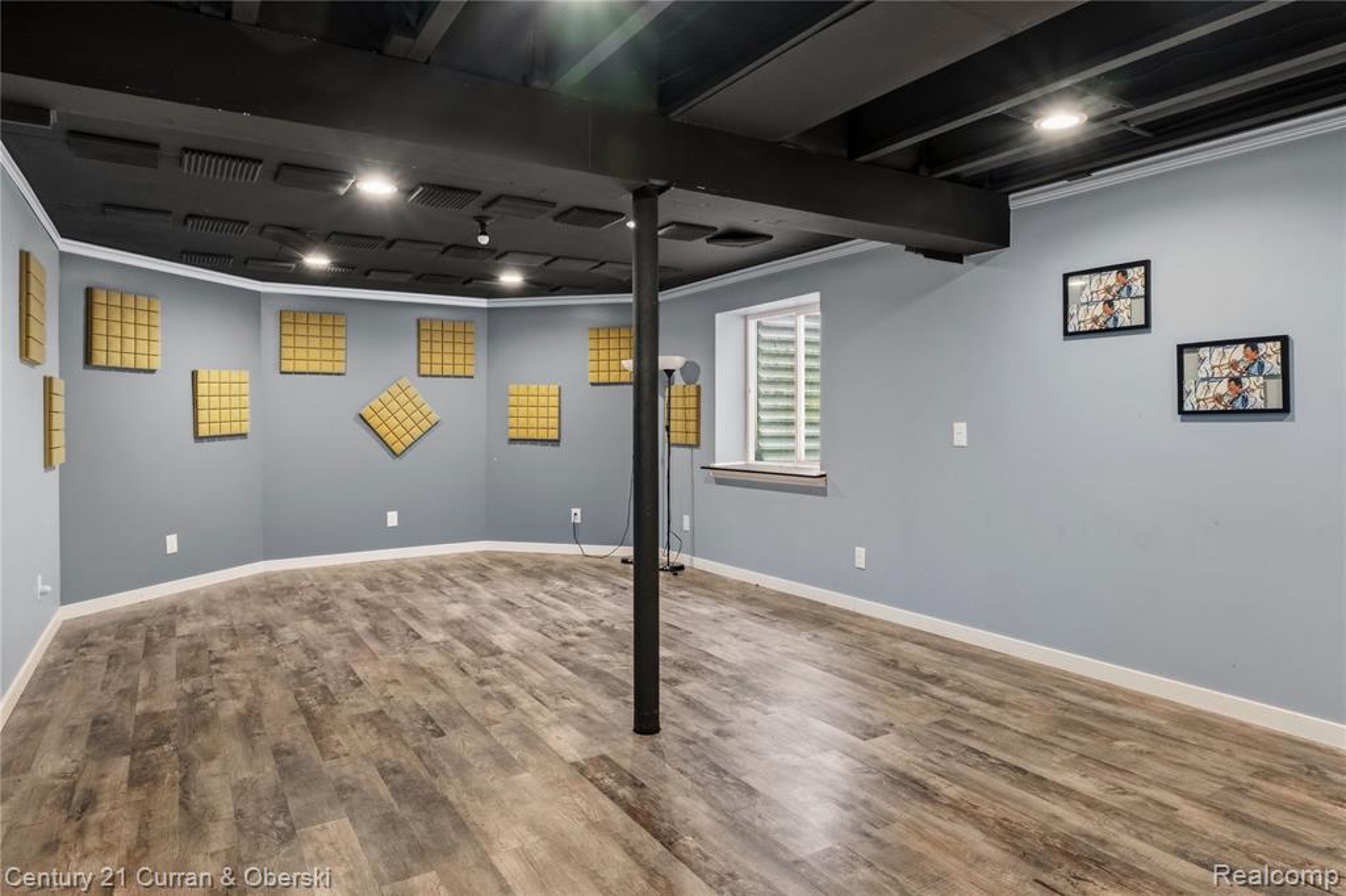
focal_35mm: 21
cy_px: 448
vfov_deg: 59.5
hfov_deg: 81.2
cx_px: 673
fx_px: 785
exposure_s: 2
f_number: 8
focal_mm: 13.7
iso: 1250
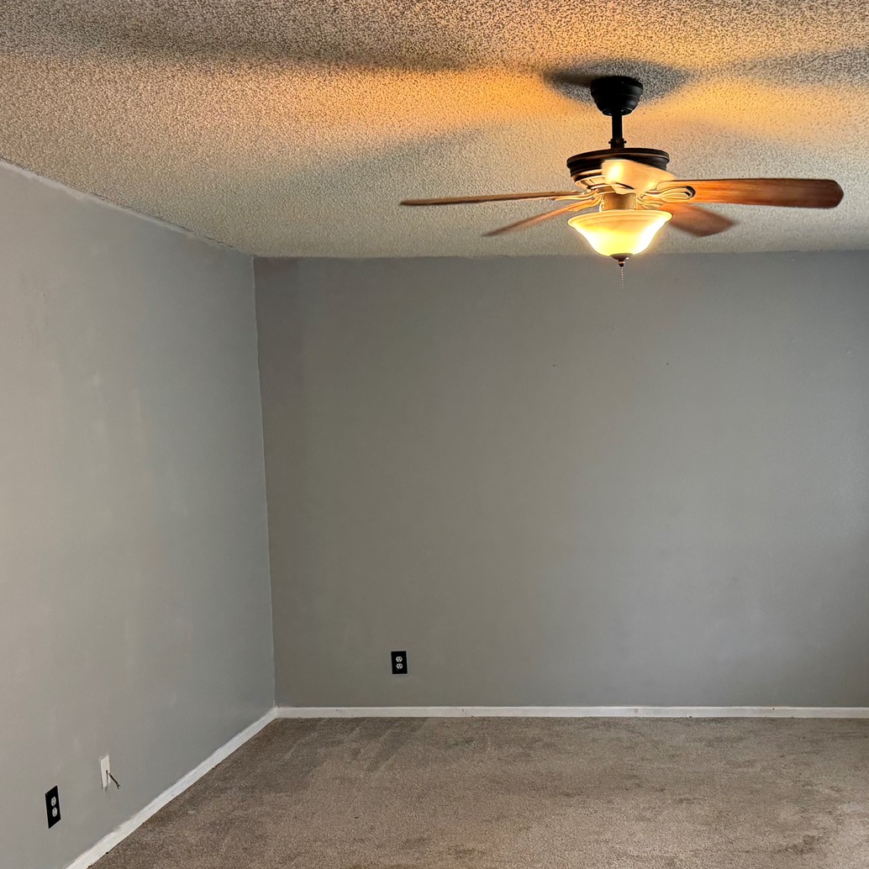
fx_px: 1193
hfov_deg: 39.4
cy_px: 566
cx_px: 601
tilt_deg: -7.7
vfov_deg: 39.6
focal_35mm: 42
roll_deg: +0.8
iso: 200
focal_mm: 6.76
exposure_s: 1/60
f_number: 1.78
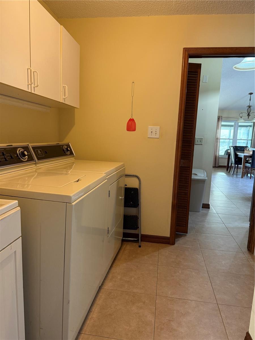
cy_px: 170
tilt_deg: -7.5
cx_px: 128
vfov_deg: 71.6
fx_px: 236
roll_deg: -3.2
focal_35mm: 24
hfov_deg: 56.8
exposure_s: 1/60
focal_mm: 6.76
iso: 250
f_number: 1.78
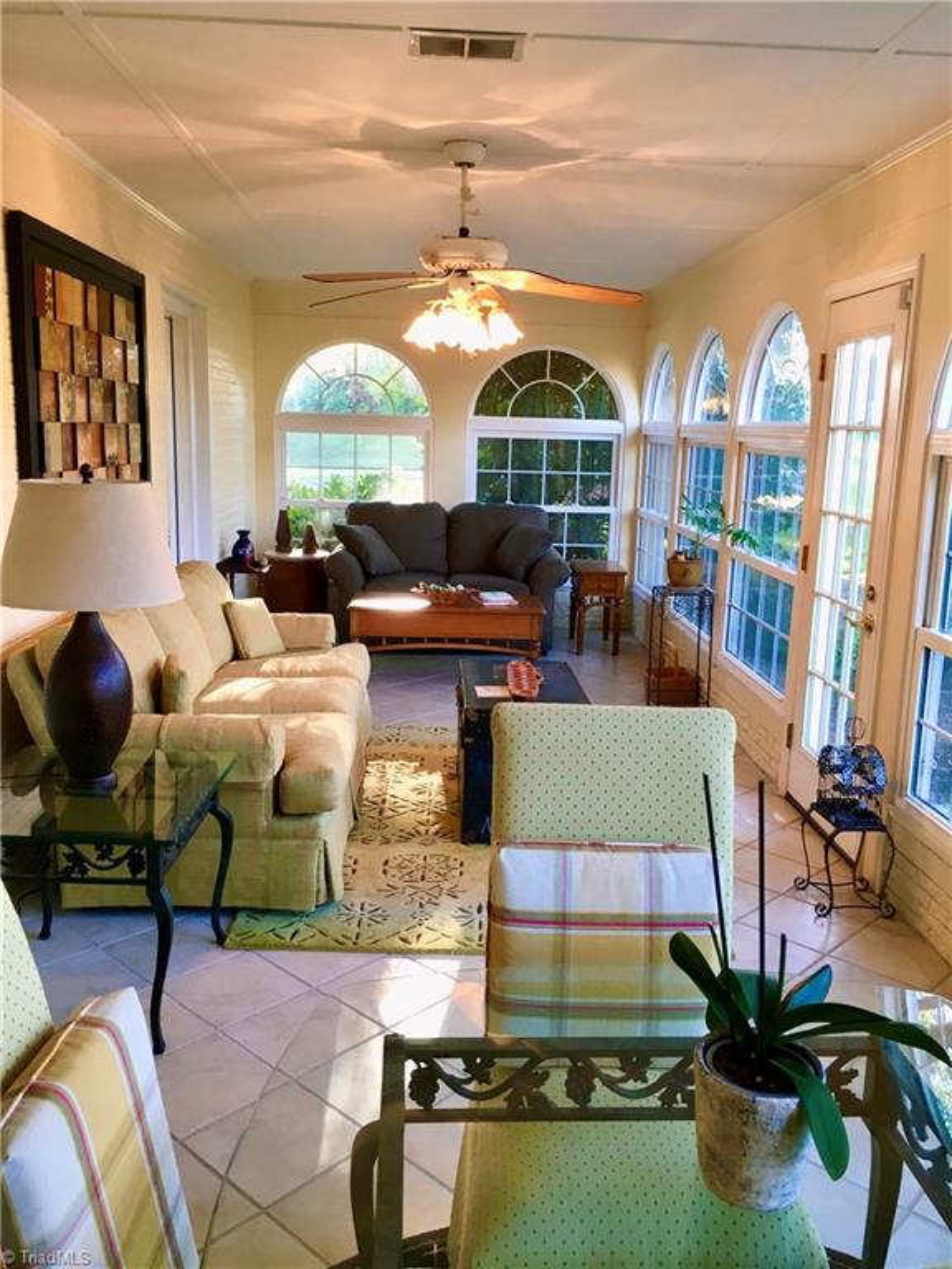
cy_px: 634
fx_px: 1063
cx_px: 476
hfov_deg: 48.2
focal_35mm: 29
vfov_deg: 61.7
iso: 64
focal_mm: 4.15
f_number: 2.2
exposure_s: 1/30
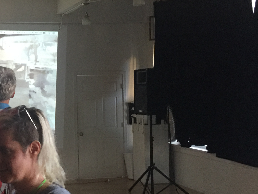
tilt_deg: -1.0
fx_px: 462
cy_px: 96
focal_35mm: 62
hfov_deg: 29.3
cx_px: 5
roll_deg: +0.4
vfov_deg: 23.6
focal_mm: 4.15
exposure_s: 1/15
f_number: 2.2
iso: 125
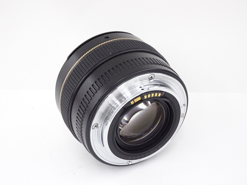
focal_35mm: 78
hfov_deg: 25.0
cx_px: 124
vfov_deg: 18.9
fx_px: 557
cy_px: 92
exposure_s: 1/80
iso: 800
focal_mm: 13.26
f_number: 5
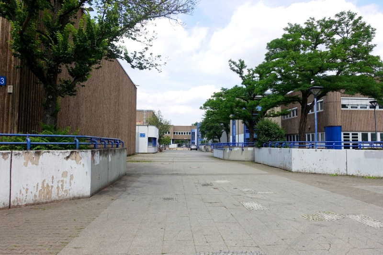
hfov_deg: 73.7
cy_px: 128
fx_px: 255
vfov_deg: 53.2
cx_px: 192
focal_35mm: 24
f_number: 5.6
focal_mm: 8.8
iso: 125
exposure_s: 1/400
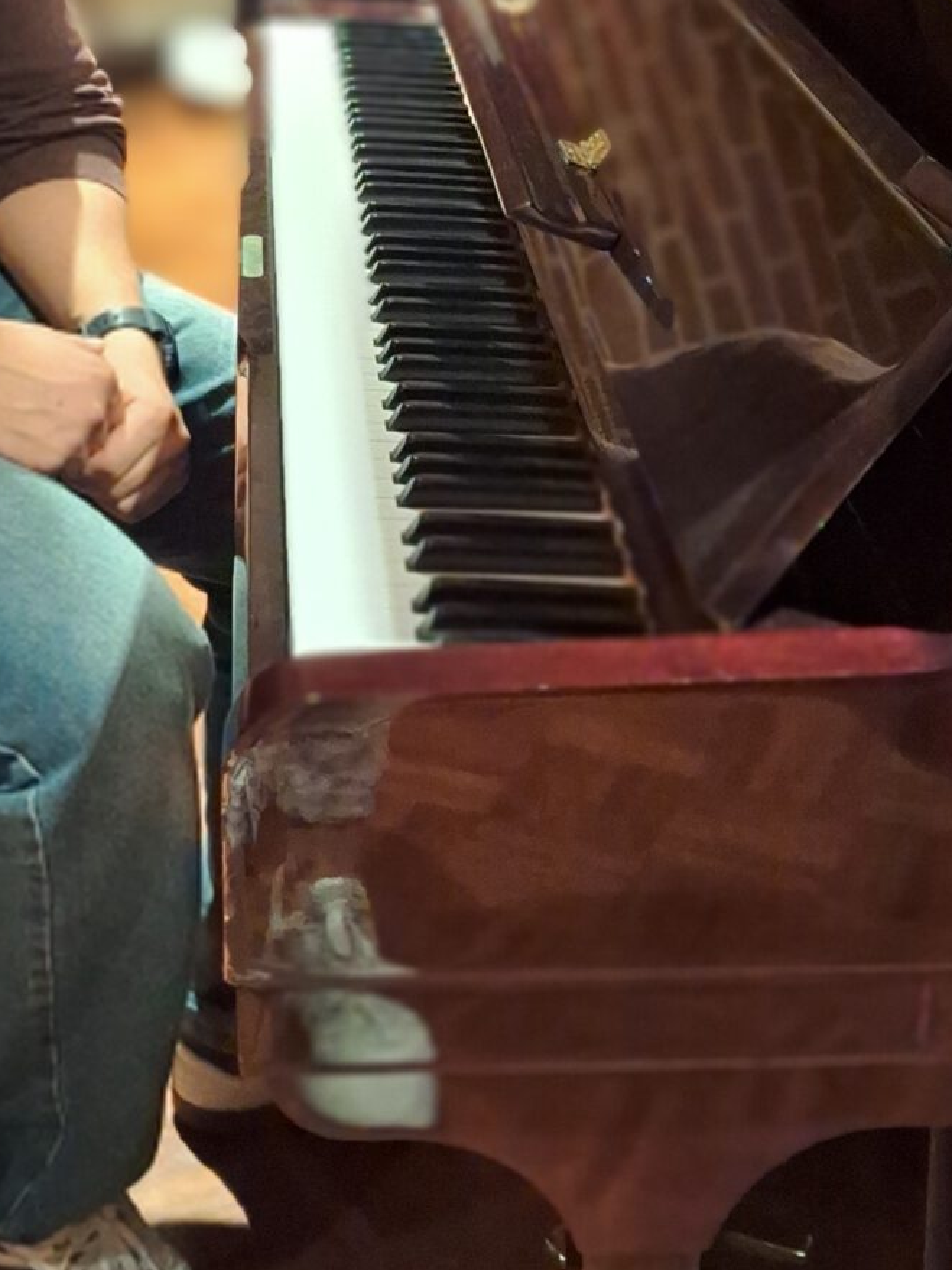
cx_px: 357
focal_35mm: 67
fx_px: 2457
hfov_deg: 21.9
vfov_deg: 27.8
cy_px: 92
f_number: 1.8
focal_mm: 5.54
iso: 800
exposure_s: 1/20
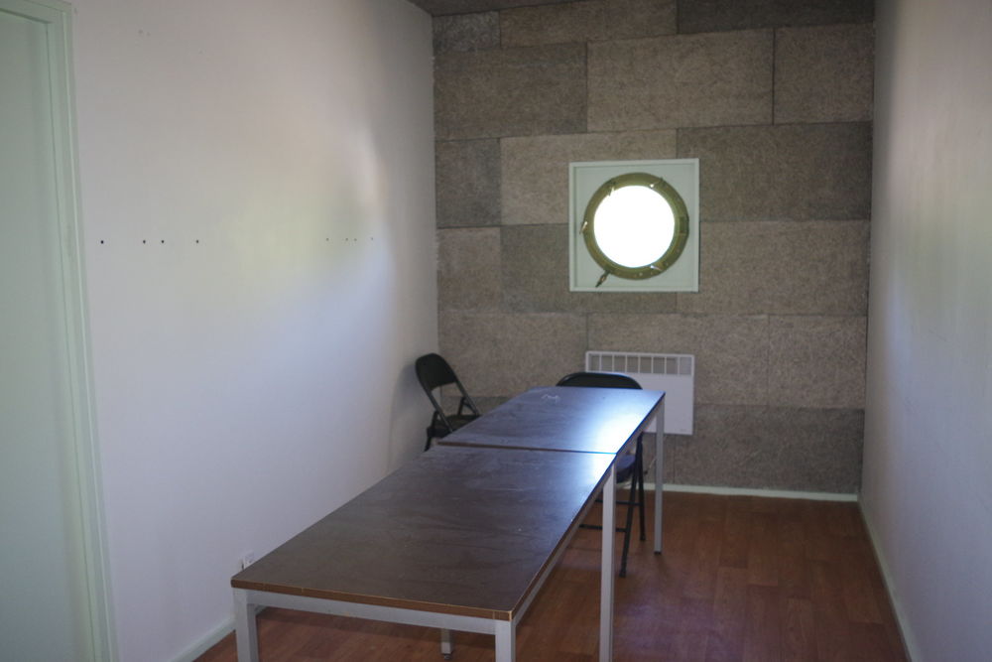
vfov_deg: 42.3
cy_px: 331
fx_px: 854
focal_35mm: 31
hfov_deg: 60.3
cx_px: 496
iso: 800
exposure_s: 1/50
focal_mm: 21
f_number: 4
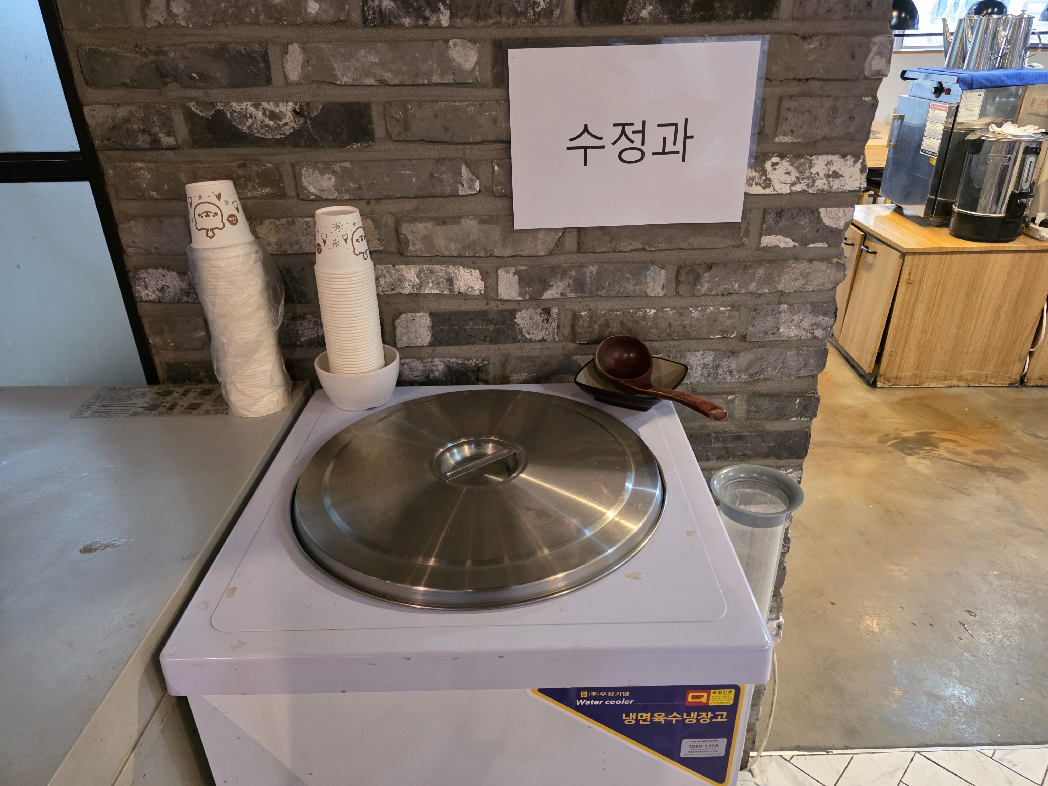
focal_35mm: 23
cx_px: 524
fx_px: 696
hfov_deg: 73.9
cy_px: 393
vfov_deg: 58.9
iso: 1600
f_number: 1.7
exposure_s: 1/120
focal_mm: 6.3
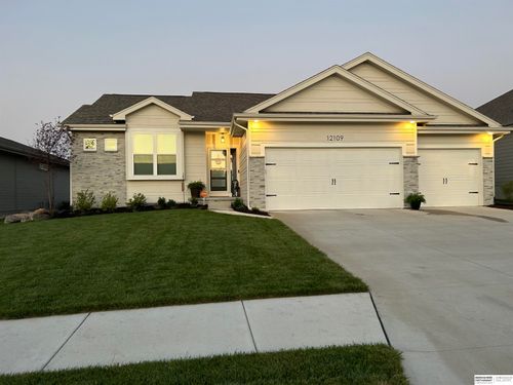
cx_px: 256
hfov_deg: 67.3
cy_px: 192
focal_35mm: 26
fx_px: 385
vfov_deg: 53.1
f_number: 1.5
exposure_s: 1/60
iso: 80
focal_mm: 5.7
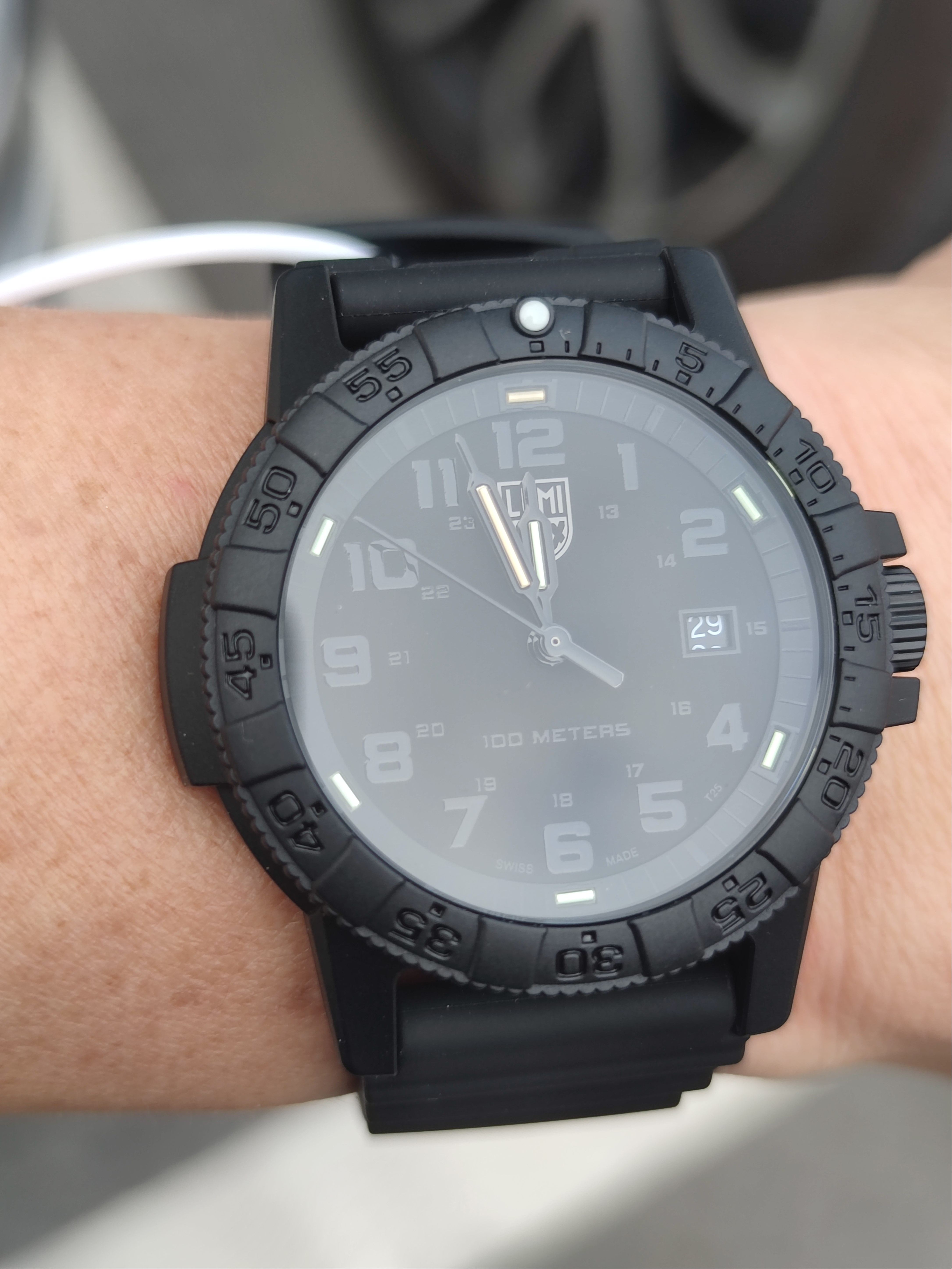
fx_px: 1760
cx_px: 476
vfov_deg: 39.7
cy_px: 634
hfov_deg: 30.3
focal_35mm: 48
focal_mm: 6.72
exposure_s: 1/100
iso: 66
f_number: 1.69
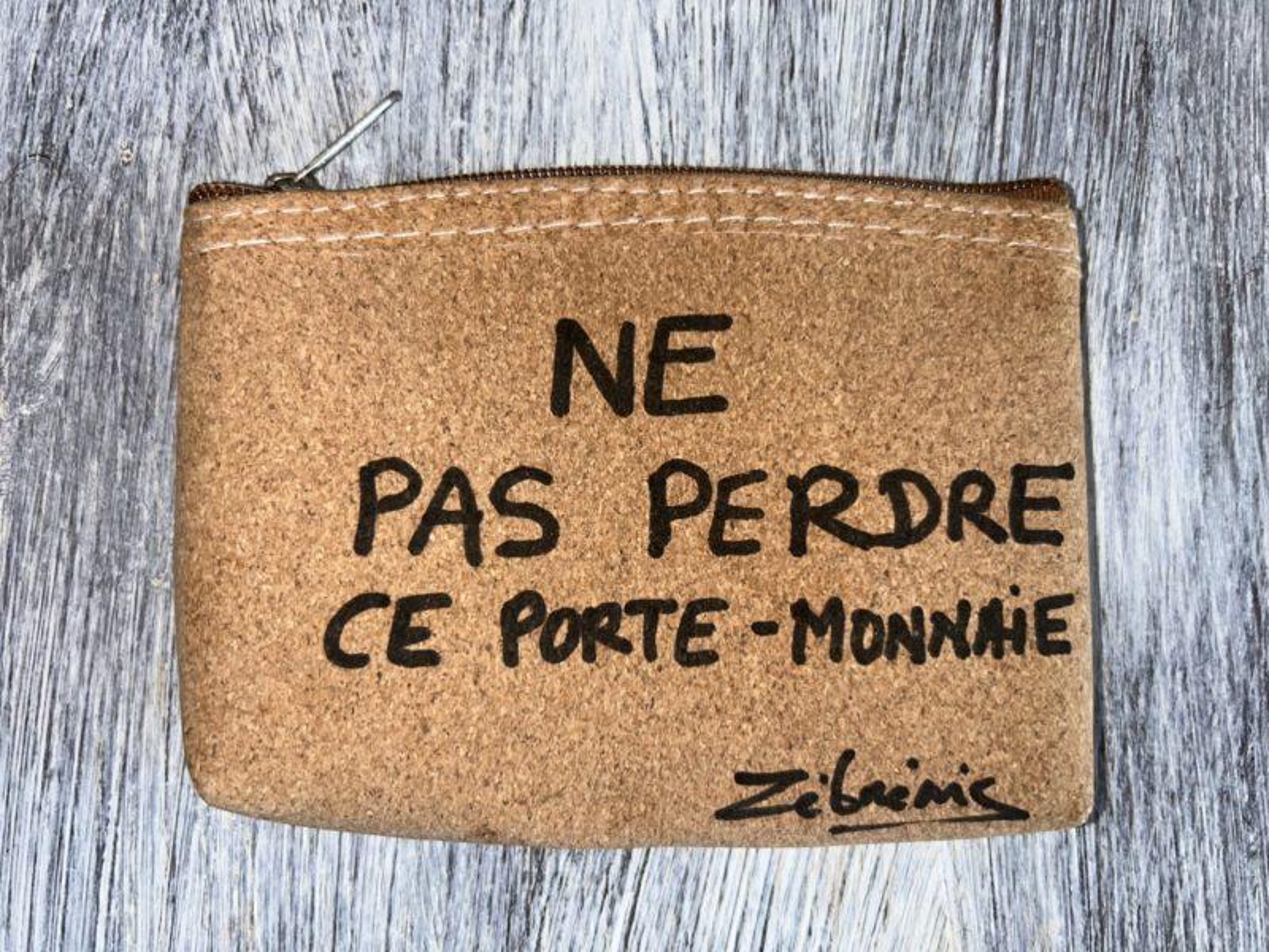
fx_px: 953
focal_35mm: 26
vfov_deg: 53.1
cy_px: 476
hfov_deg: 67.3
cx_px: 634
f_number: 1.5
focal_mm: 5.7
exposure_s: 1/71
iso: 32
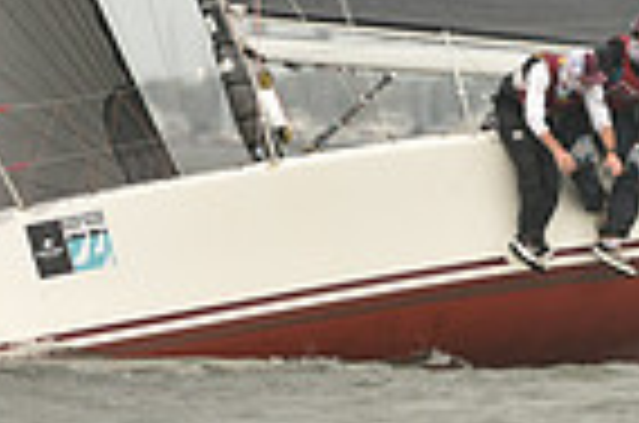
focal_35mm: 1639
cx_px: 410
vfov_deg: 0.8
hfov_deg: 1.3
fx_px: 29027
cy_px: -70
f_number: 5.6
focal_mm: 400
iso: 400
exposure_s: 1/1000
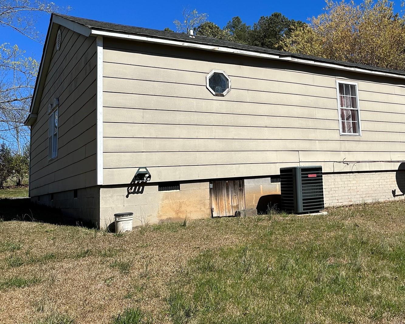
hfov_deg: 48.3
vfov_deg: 40.9
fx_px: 431
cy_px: 126
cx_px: 306
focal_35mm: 36
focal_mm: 6.86
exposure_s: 1/7042
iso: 80
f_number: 1.78
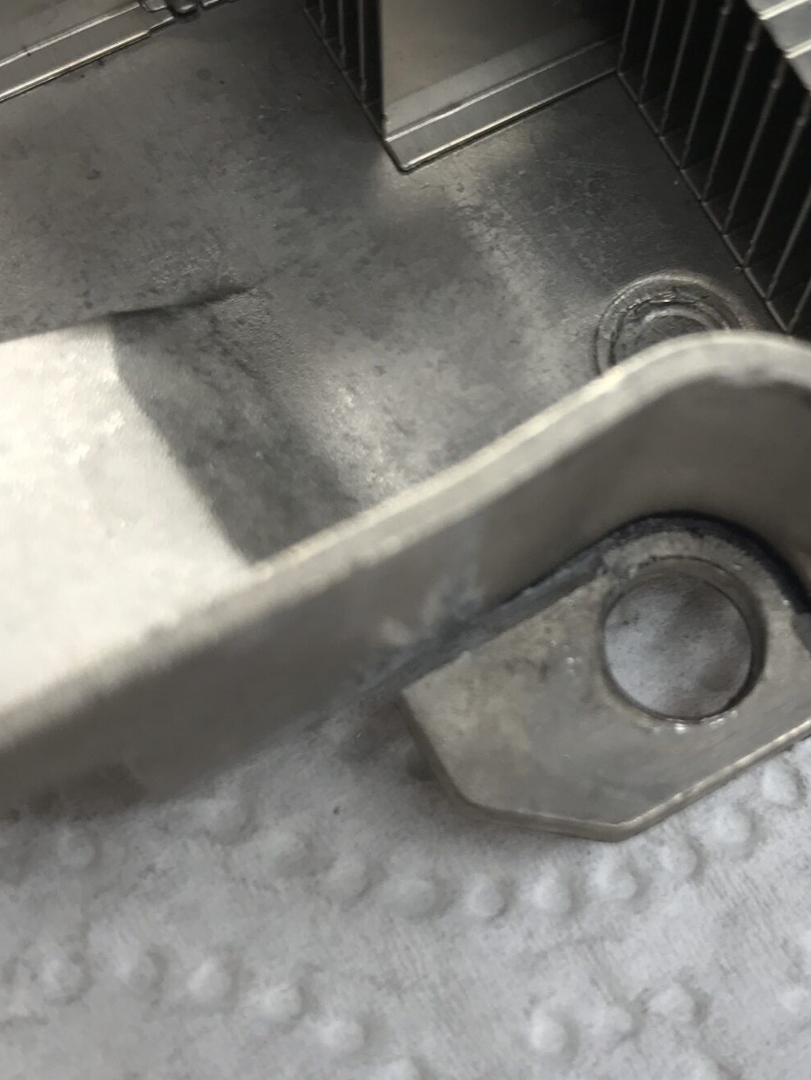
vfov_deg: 35.5
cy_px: 563
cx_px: 576
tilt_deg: -65.9
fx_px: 1686
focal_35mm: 54
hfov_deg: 26.8
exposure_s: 1/47
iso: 20
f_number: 1.8
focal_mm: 3.99
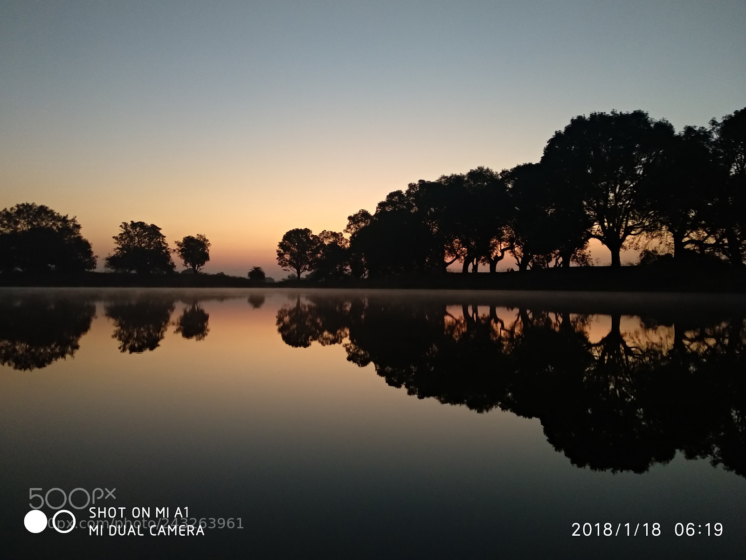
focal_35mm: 26
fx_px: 560
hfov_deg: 67.3
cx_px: 373
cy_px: 280
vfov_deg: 53.1
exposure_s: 1/17
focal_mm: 3.81
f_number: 2.2
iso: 1250
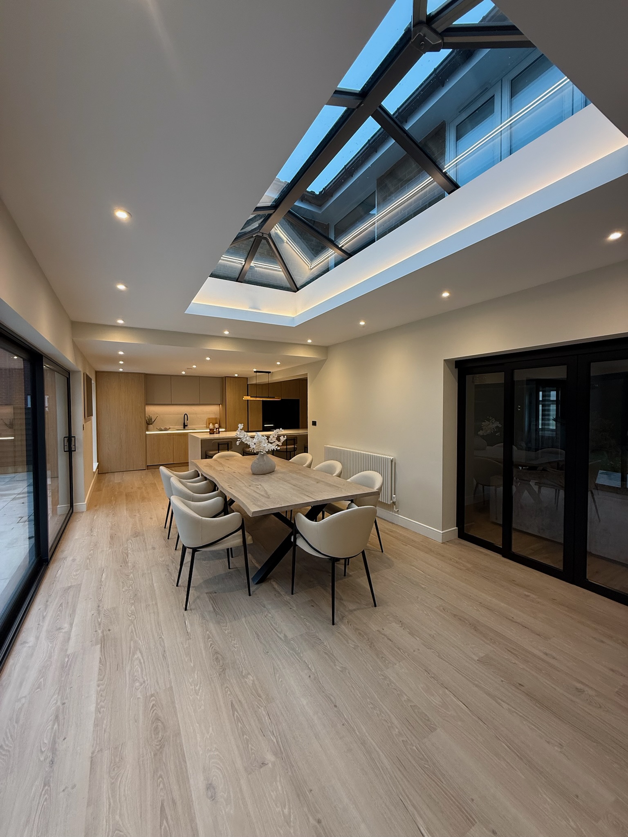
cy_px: 418
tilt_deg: -1.7
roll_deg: -0.3
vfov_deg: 102.1
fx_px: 339
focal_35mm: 14
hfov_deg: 85.7
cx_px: 314
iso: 125
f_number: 2.2
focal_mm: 2.22
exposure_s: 1/100
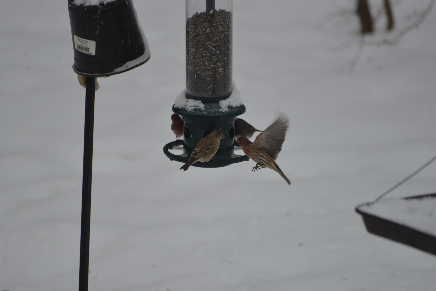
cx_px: 218
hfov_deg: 6.9
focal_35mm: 300
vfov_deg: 4.6
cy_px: 146
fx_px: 3633
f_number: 5.6
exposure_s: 1/320
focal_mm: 300
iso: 400
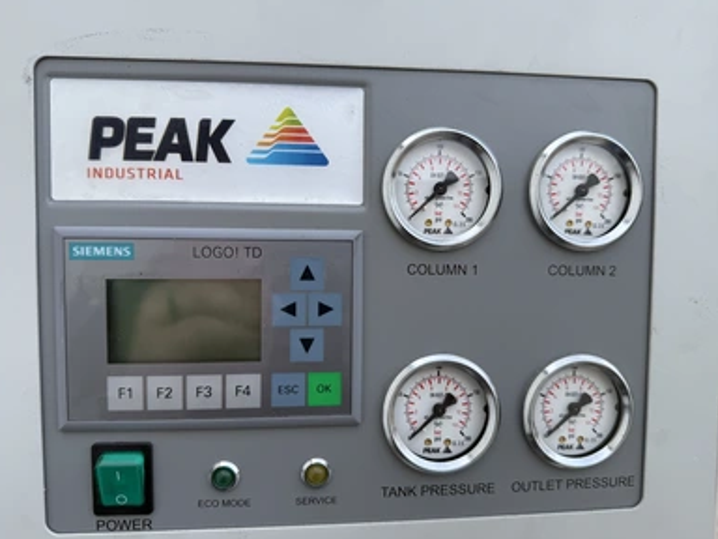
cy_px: 271
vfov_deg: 54.9
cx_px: 365
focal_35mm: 25
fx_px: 519
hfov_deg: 69.4
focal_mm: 6.76
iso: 80
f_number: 1.78
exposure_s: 1/1250
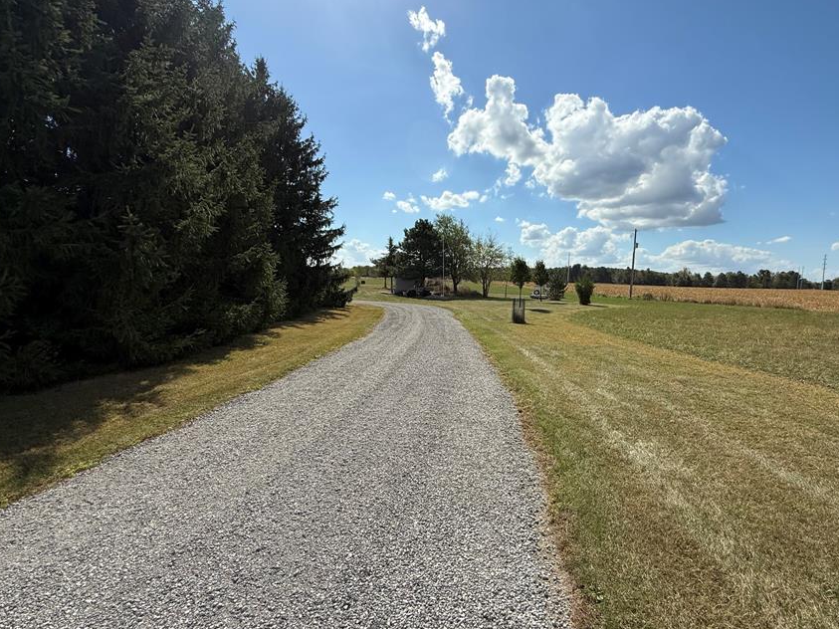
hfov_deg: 90.3
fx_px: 412
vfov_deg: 74.7
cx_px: 485
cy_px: 314
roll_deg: -1.7
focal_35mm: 17
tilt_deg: -4.9
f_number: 2.2
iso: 50
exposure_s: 1/3663
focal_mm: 2.22
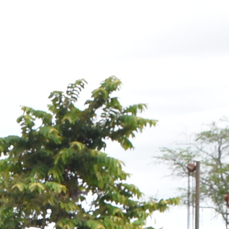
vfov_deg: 9.7
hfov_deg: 10.6
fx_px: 1212
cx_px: -45
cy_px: 520
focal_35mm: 162
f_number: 8
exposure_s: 1/200
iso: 400
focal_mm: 18
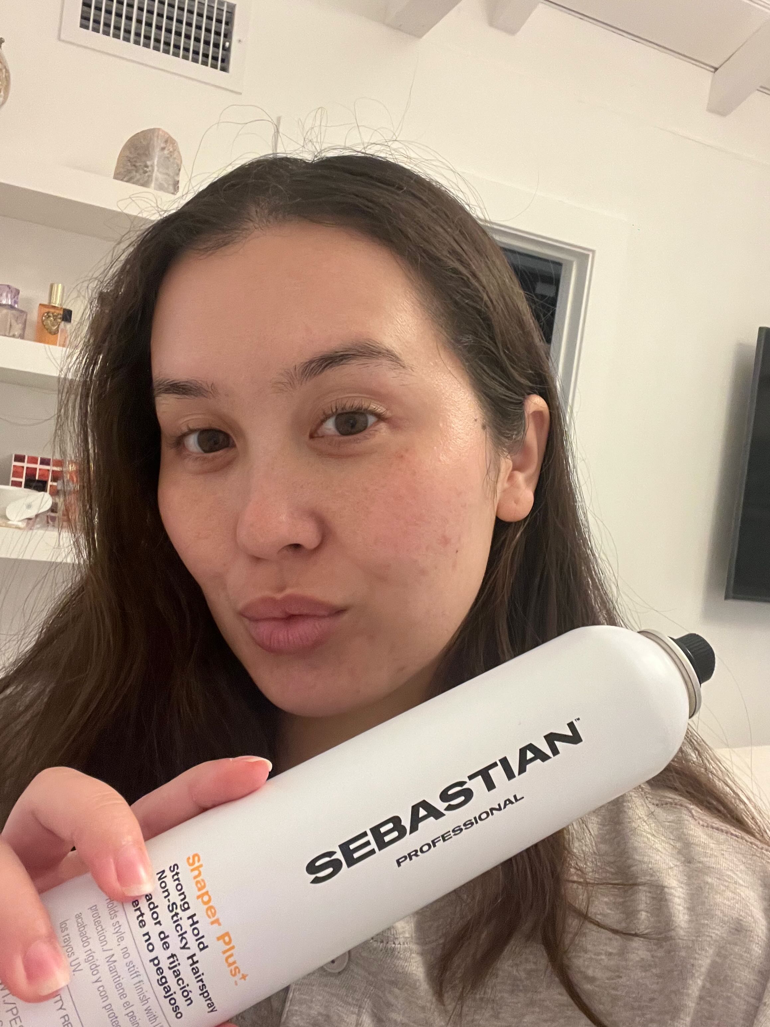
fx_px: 890
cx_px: 385
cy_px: 514
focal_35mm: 30
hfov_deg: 46.8
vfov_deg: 60.0
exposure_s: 1/30
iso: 400
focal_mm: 2.71
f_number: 2.2
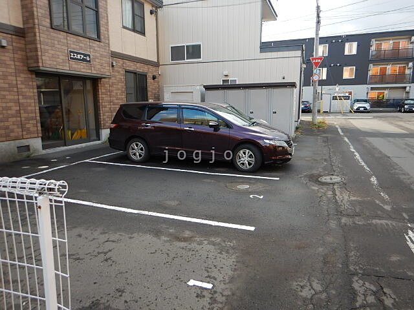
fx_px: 287
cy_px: 155
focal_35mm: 24
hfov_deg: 71.6
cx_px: 207
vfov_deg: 56.8
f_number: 2.8
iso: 125
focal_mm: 4.3
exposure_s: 1/200
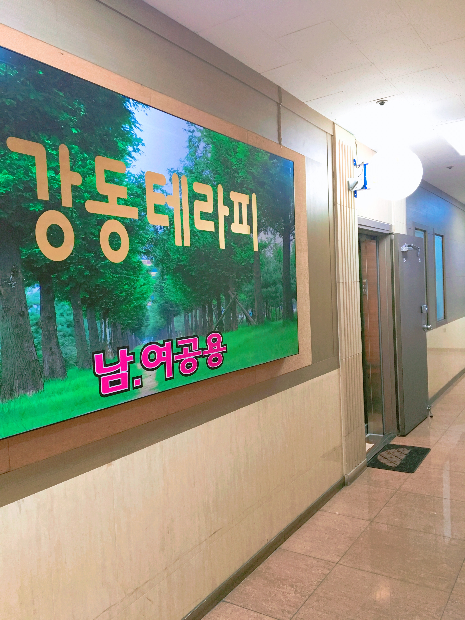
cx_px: 232
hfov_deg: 48.2
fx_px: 519
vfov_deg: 61.7
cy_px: 310
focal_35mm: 29
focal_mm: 4.15
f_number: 2.2
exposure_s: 1/30
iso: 125
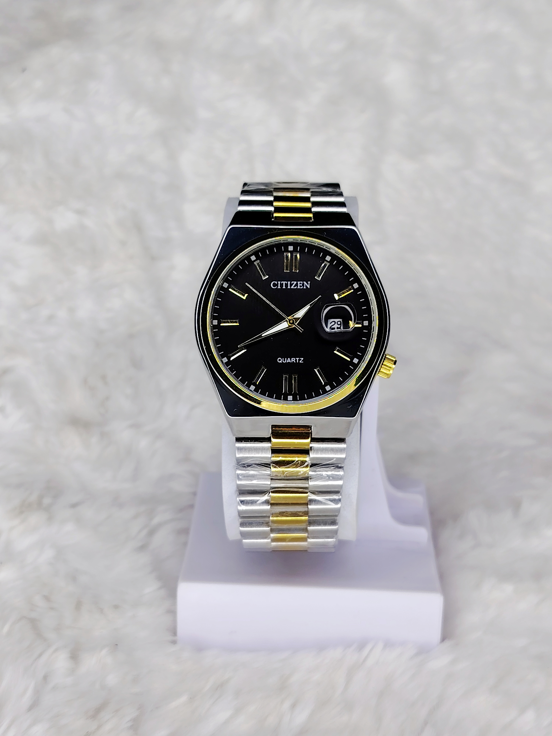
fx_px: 1021
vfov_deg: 39.7
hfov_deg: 30.3
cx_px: 276
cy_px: 368
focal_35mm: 48
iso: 153
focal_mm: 5.25
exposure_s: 1/120
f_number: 1.75
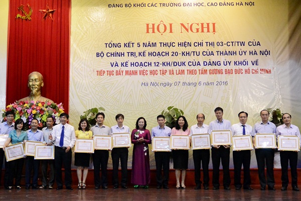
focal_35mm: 37
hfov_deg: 51.9
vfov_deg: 35.9
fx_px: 309
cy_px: 100
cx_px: 150
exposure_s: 1/100
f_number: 4
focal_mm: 14
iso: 1250
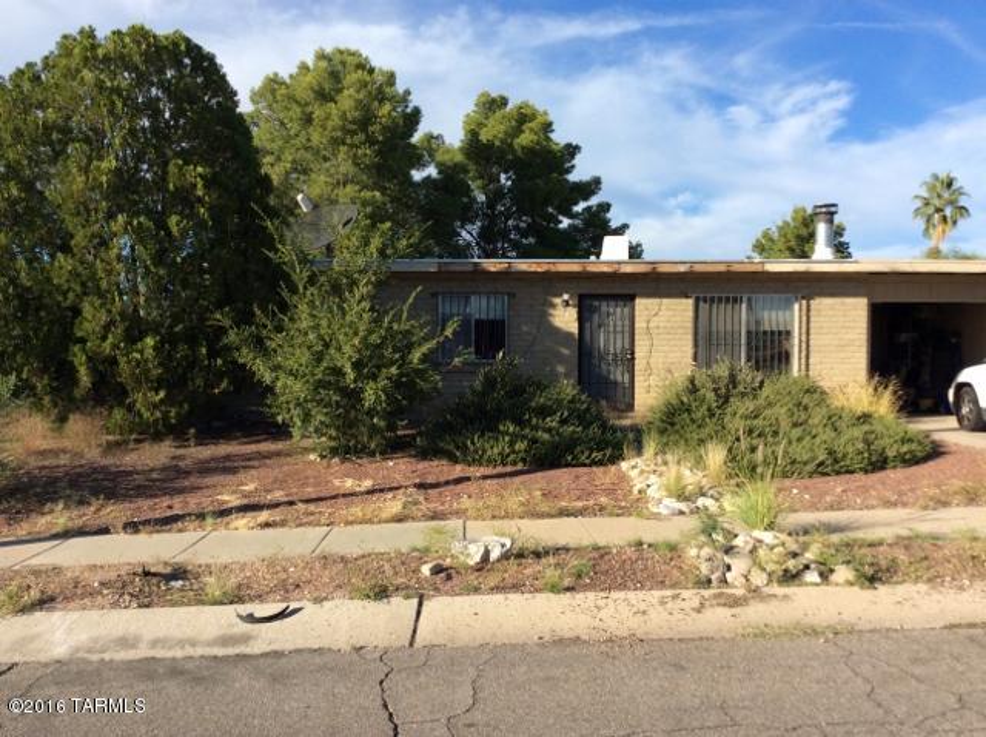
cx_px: 493
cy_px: 368
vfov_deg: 44.1
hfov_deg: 56.9
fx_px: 910
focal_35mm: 32
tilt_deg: -1.7
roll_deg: +0.3
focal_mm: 3.3
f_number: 2.4
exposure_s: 1/1121
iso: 32
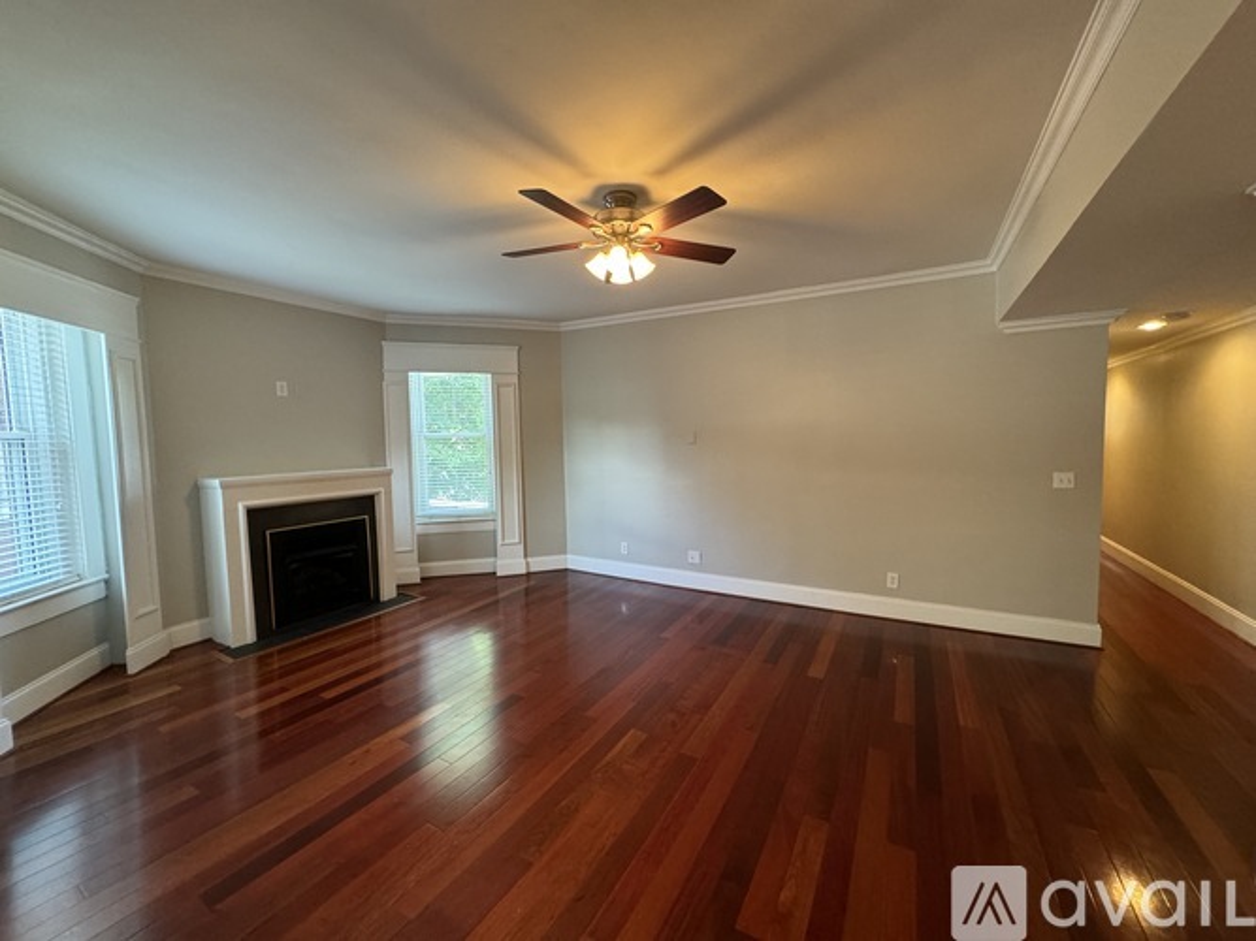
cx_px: 628
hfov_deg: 102.1
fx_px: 508
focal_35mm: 14
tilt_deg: -3.8
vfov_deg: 85.7
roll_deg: +1.0
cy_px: 470
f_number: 2.2
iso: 320
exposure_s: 1/60
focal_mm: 2.22
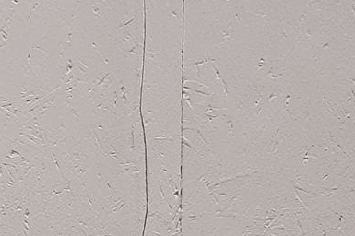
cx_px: 168
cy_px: 454
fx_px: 1419
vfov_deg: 9.0
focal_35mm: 144
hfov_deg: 14.3
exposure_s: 1/50
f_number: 1.7
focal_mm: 3.93
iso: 160
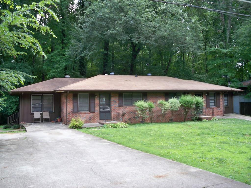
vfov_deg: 40.7
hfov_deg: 52.6
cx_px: 126
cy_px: 94
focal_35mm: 35
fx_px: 254
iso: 64
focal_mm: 6.3
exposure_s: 1/100
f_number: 3.1
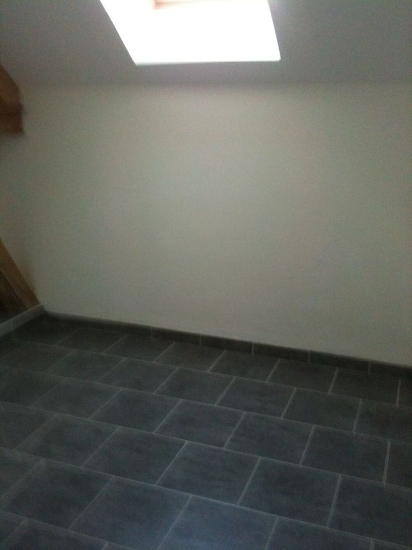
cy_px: 275
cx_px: 206
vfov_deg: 52.6
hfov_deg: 40.7
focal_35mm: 35
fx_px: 555
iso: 200
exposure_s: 1/17
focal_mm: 3.85
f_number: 2.8
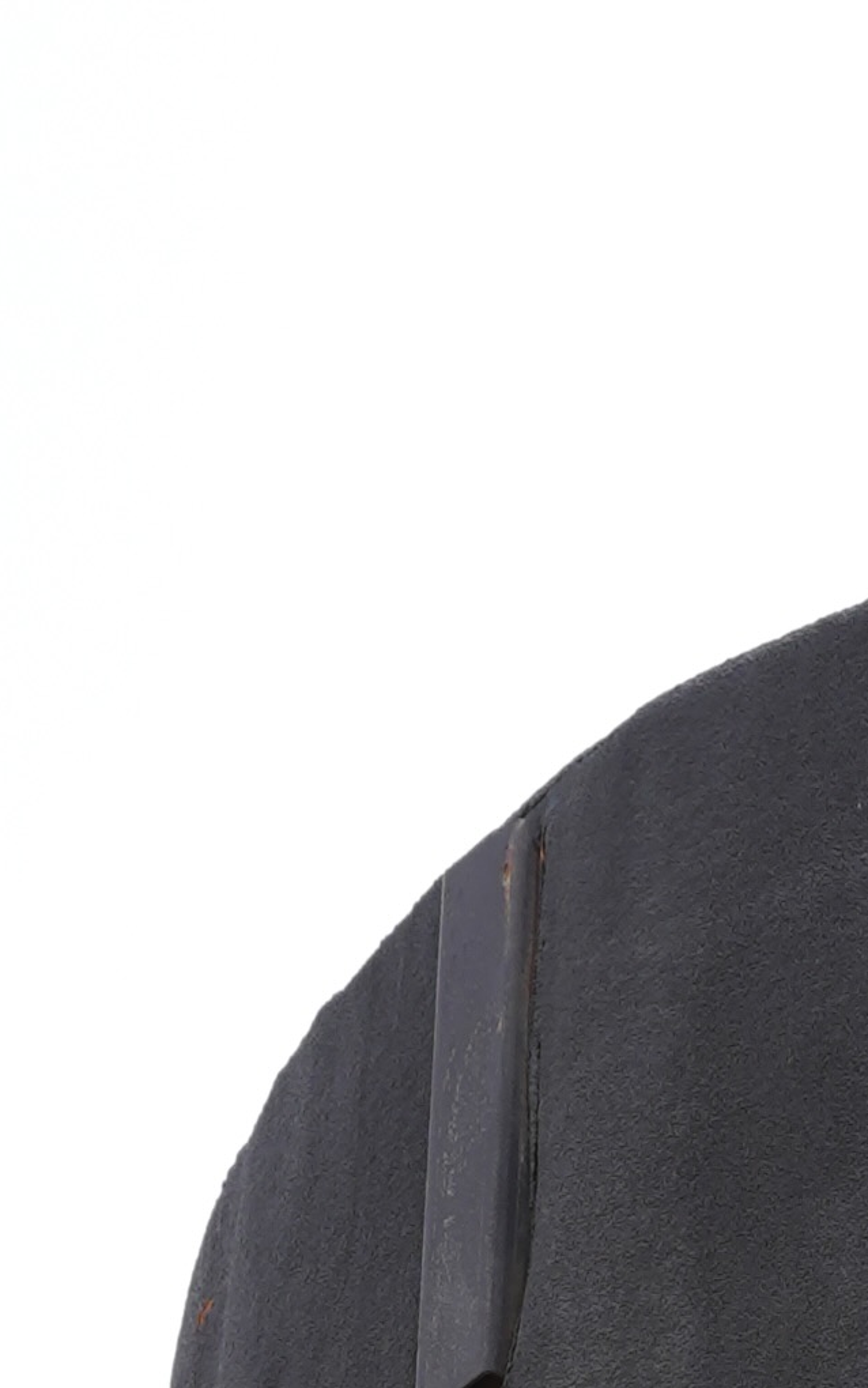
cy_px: 3745
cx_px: 1912
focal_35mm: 245
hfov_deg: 5.2
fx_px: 9268
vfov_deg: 7.7
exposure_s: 1/200
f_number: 5.6
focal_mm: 35
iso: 100
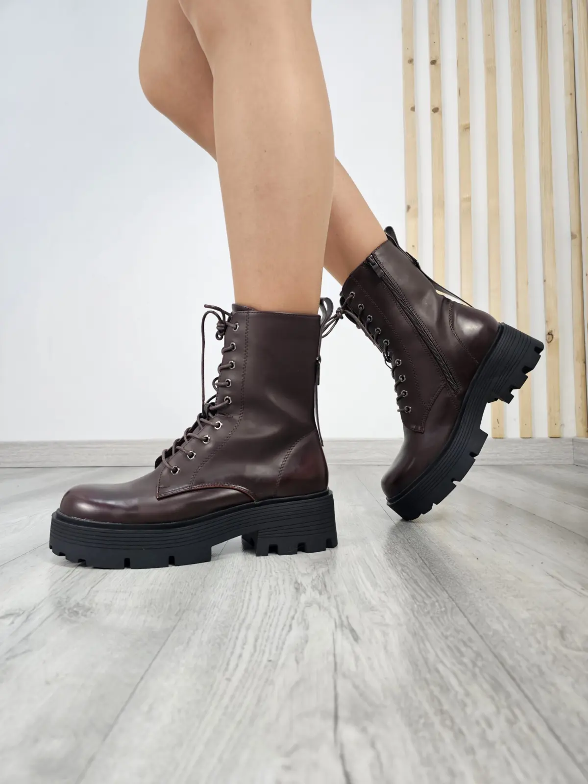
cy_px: 392
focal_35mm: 23
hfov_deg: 58.9
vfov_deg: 73.9
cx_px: 294
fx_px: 521
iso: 100
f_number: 1.7
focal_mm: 6.3
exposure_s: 1/100
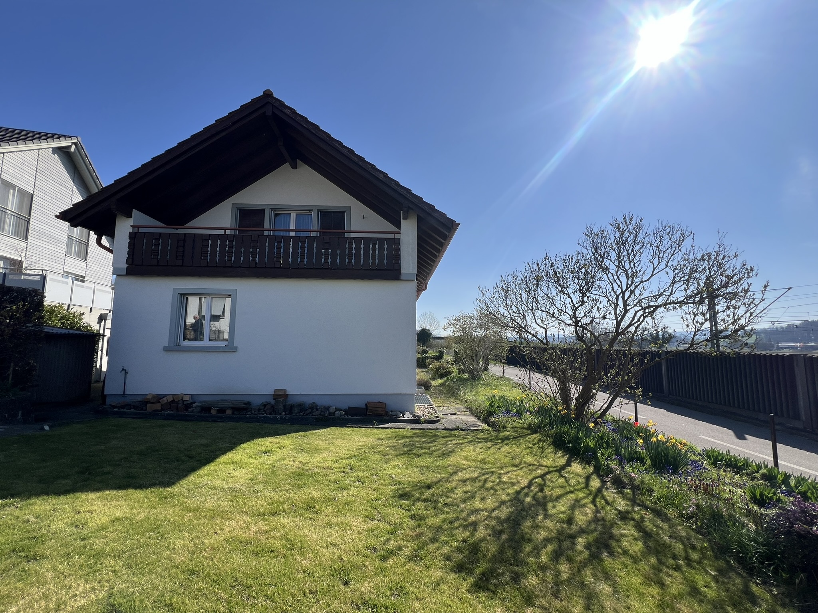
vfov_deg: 89.9
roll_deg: -0.2
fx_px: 307
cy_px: 306
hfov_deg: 106.2
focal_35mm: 13
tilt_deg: +5.9
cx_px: 409
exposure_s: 1/2016
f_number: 1.8
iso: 32
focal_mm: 1.57
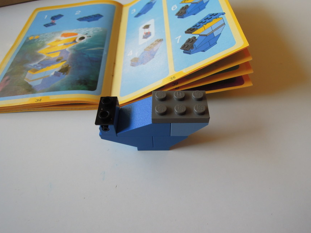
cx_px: 158
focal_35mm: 25
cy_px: 121
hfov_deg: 69.4
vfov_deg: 54.9
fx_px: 225
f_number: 2.8
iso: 160
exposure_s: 1/60
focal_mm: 4.3
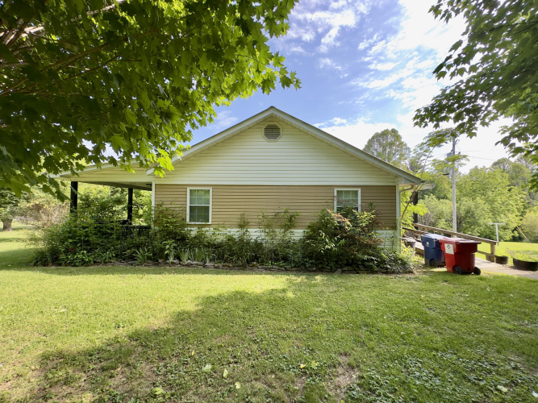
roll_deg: -0.8
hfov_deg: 102.1
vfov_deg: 85.7
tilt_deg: +1.3
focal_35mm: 14
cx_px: 269
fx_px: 218
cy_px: 202
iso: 40
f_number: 2.2
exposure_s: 1/271
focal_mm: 2.22
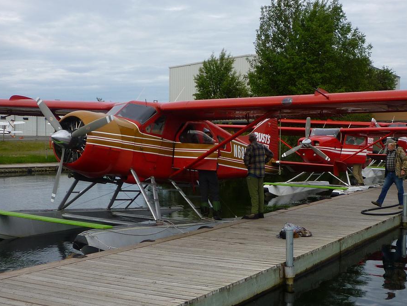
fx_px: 576
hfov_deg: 38.8
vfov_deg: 29.7
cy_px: 161
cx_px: 236
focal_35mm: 49
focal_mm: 5.2
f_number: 3.3
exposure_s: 1/400
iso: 80
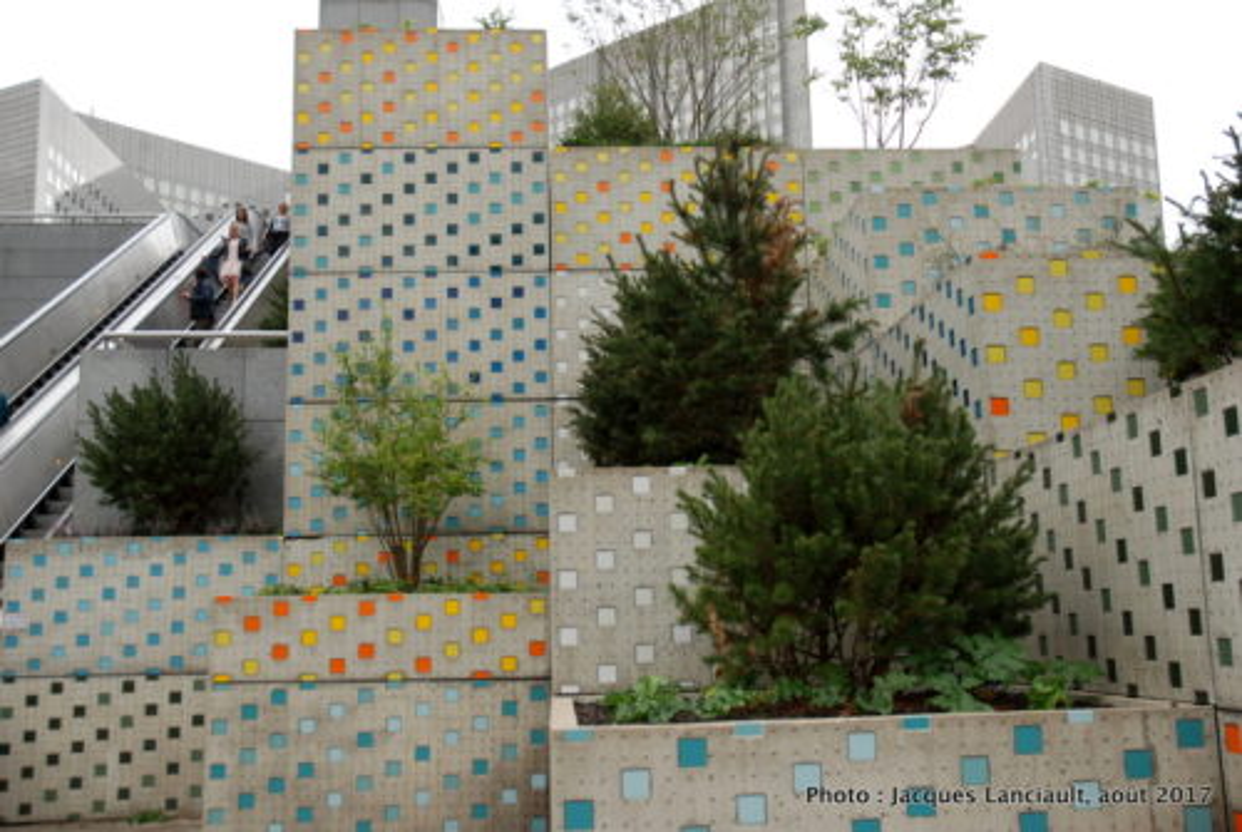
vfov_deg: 37.0
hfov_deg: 53.1
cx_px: 621
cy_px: 416
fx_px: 1244
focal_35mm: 36
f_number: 5
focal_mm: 24
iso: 100
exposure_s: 1/100
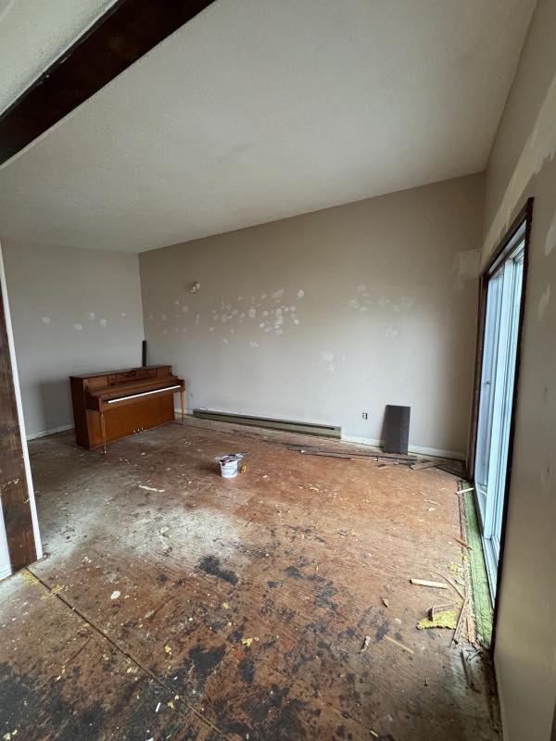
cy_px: 370
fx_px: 300
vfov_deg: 102.1
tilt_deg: -7.3
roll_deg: +1.1
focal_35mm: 14
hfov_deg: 85.7
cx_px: 278
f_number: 2.2
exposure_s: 1/60
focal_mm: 2.22
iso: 250
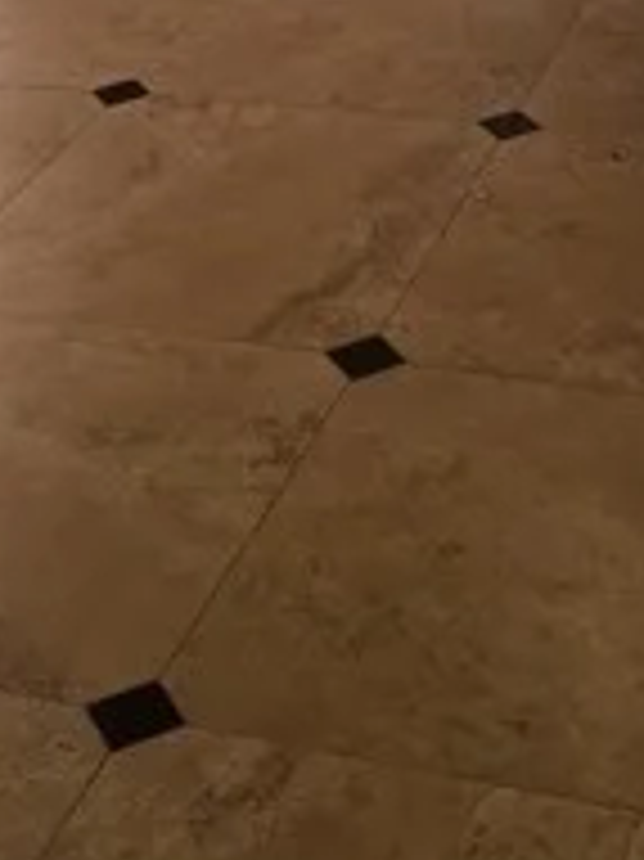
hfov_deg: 16.9
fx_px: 2160
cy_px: -369
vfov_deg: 19.9
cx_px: 459
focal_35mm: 87
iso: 125
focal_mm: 4.2
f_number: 1.7
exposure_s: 1/60
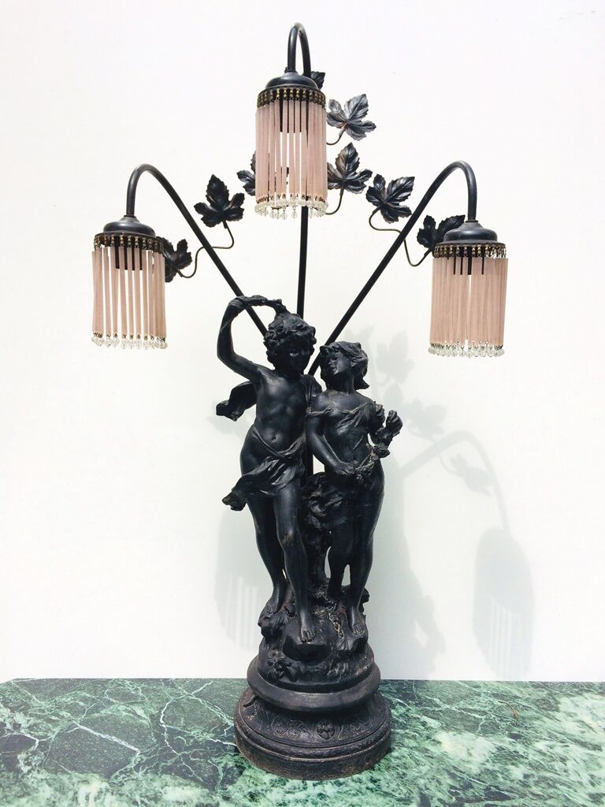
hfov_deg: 48.2
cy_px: 404
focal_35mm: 29
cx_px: 302
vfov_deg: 61.7
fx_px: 676
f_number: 2.2
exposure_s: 1/1642
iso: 32
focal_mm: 4.15
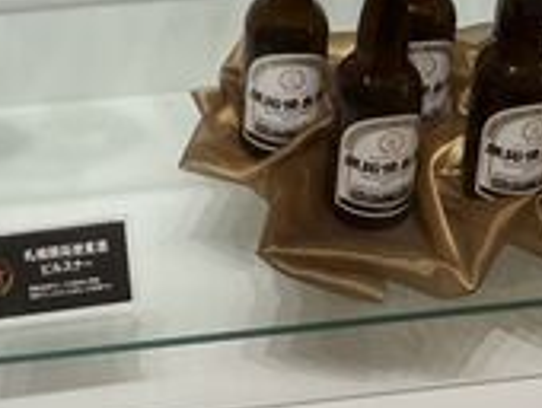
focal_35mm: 116
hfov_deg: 16.7
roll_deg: -0.7
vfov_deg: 11.6
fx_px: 1819
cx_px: 38
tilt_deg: -24.6
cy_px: -376
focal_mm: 5.1
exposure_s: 1/129
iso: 32
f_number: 1.6
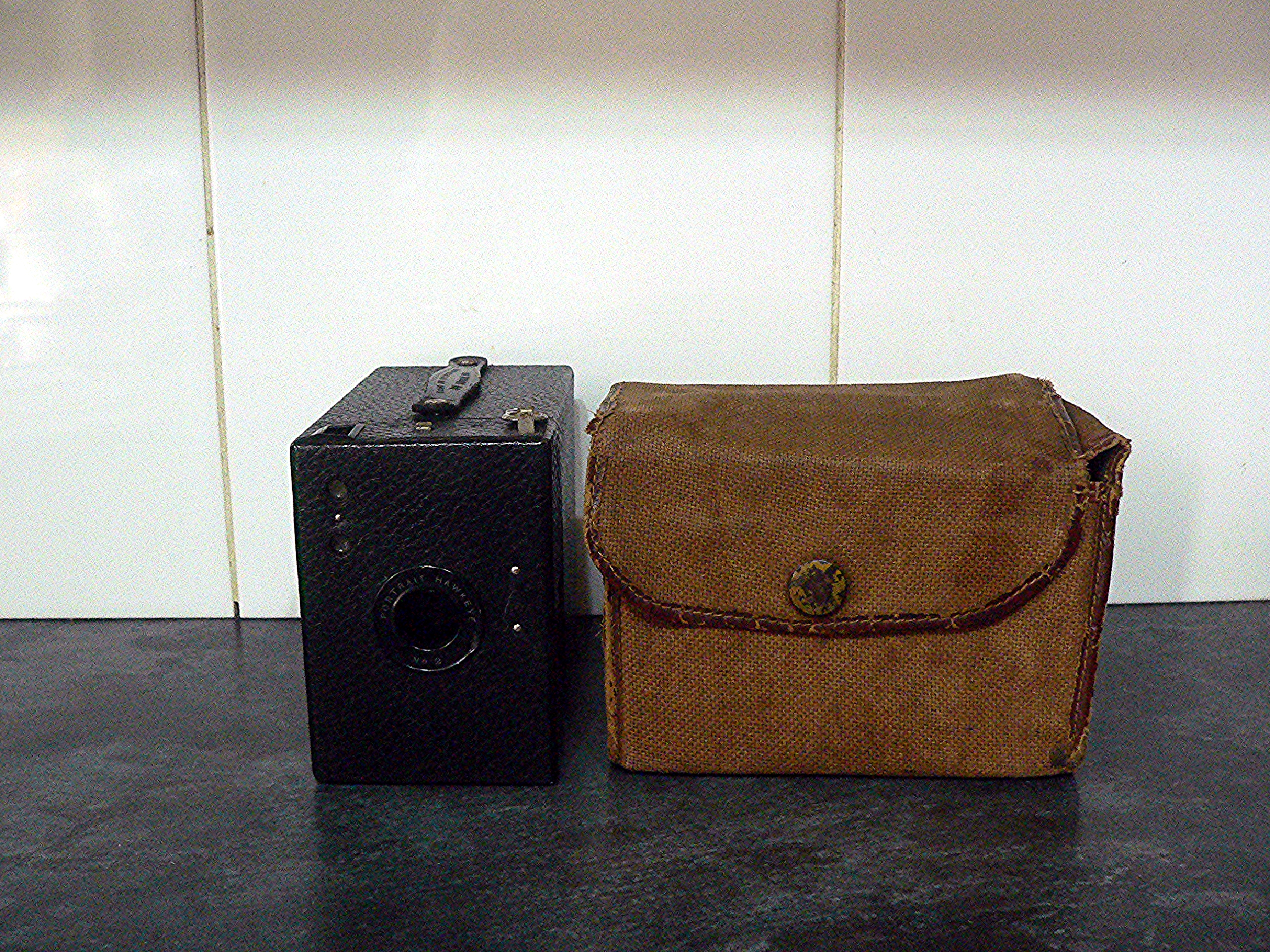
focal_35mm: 36
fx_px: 1321
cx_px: 635
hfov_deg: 51.4
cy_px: 476
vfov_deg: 39.7
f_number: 2.8
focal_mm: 6
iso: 400
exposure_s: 1/40
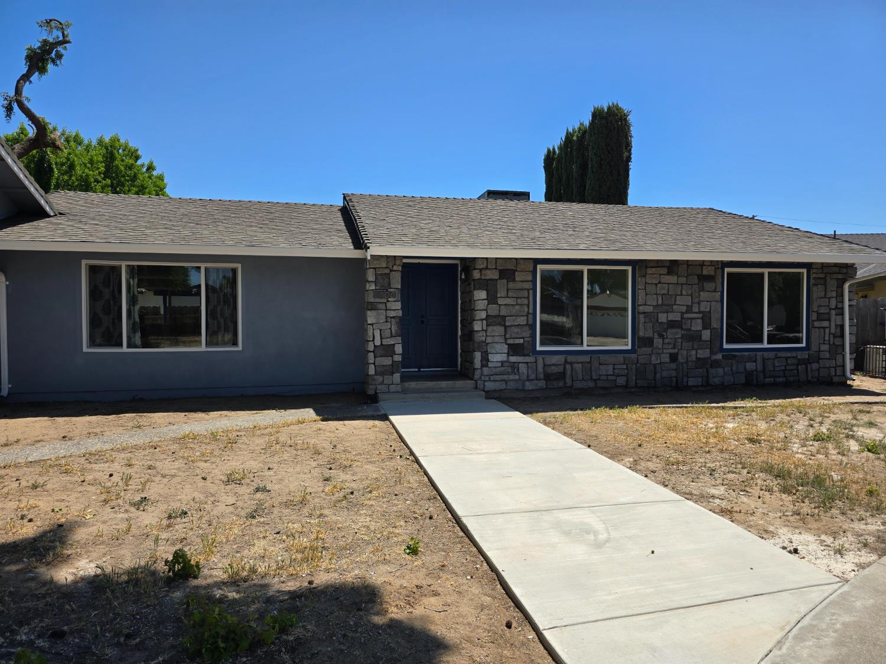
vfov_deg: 58.9
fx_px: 589
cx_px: 443
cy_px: 332
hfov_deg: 73.9
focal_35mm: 23
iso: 12
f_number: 1.7
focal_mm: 6.3
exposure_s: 1/937
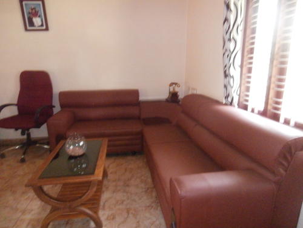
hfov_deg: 71.6
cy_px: 114
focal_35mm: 24
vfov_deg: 56.8
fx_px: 210
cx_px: 152
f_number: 3
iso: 1250
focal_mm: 4.2
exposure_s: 1/30
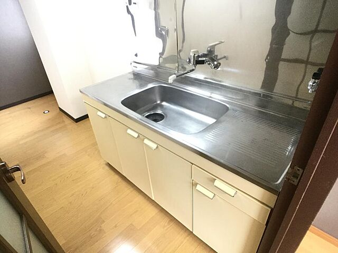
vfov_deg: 45.4
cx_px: 169
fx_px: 303
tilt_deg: -32.7
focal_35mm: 31
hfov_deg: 58.4
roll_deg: +4.4
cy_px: 126
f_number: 2.4
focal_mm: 3.3
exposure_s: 1/30
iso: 160
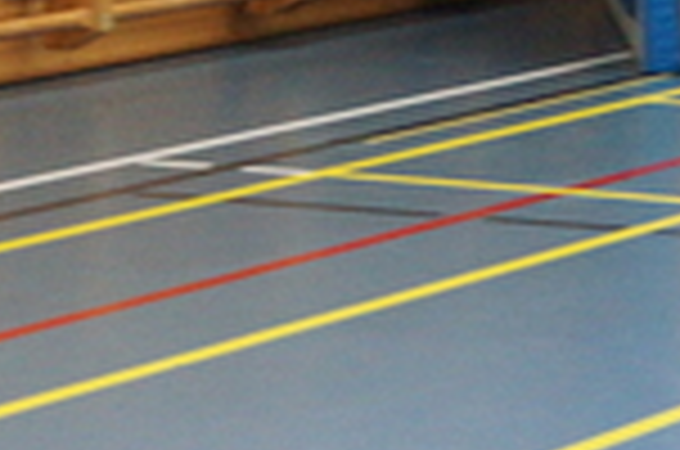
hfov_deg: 6.9
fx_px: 5575
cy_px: -29
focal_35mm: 296
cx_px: 1108
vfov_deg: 4.6
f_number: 5
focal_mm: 55
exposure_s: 1/160
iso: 3200
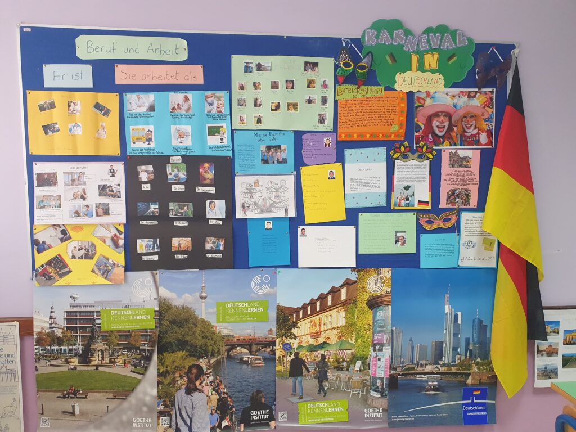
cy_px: 216
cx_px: 288
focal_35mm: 26
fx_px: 433
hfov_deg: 67.3
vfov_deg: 53.1
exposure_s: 1/50
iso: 320
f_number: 2.4
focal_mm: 4.32
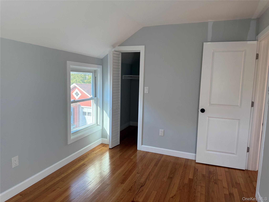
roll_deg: -1.9
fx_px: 187
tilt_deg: -4.7
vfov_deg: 56.8
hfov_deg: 71.6
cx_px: 134
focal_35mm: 24
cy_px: 101
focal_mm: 6.76
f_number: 1.78
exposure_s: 1/242
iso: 160
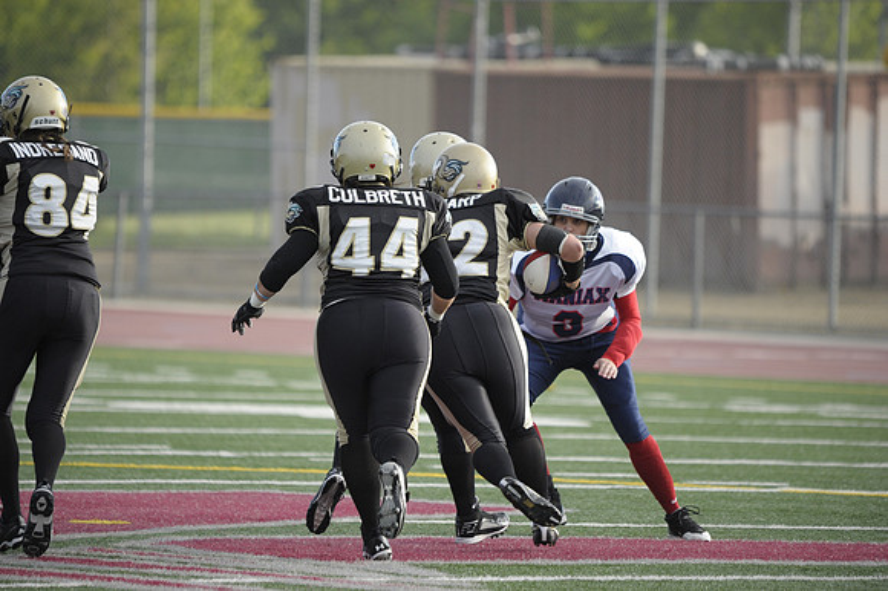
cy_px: 296
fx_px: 11093
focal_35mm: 450
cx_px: 444
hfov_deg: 4.6
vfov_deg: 3.1
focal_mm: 450
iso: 1250
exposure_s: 1/1000
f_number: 6.3
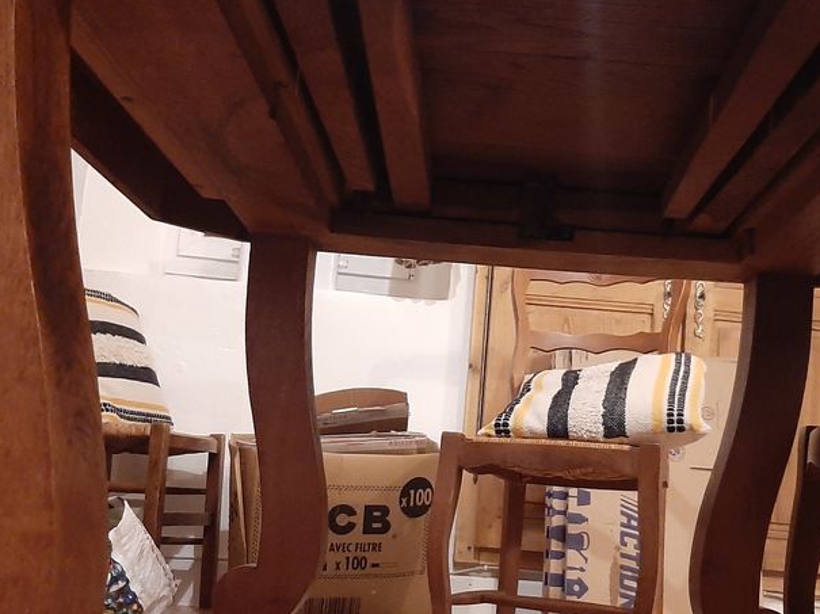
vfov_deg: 33.5
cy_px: 344
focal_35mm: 43
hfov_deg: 43.7
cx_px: 474
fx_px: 1018
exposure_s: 1/20
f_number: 1.7
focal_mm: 3.93
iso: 500
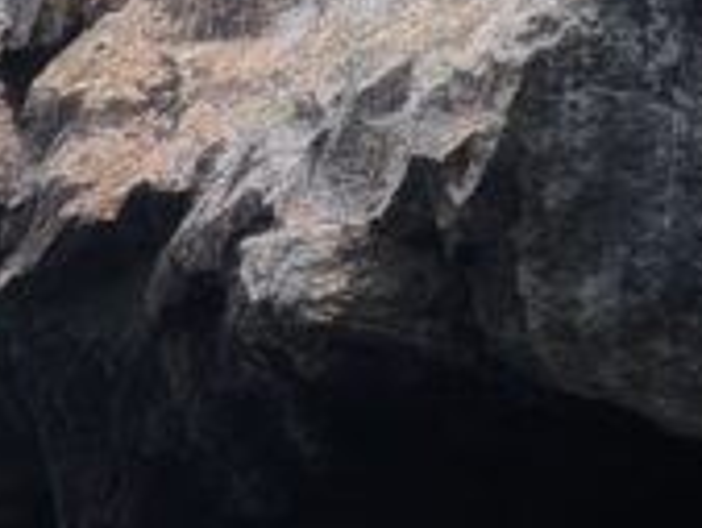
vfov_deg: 2.2
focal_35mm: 666
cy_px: -925
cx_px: 366
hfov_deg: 3.0
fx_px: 13516
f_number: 2.8
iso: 81
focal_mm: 17.91
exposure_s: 1/2088
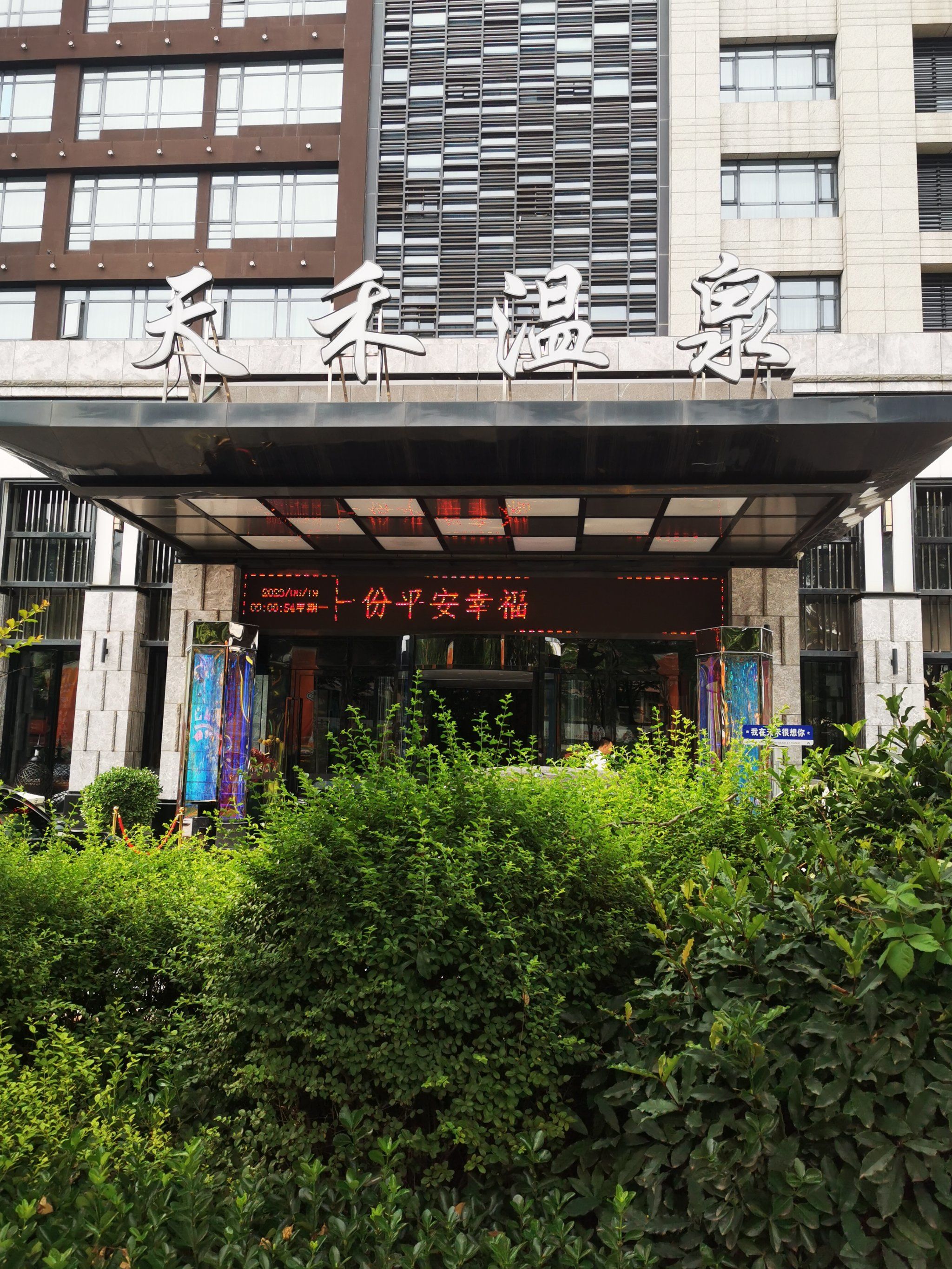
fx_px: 990
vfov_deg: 65.3
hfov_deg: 51.4
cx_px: 476
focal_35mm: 27
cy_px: 634
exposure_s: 1/909
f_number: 1.6
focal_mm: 5.56
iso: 50
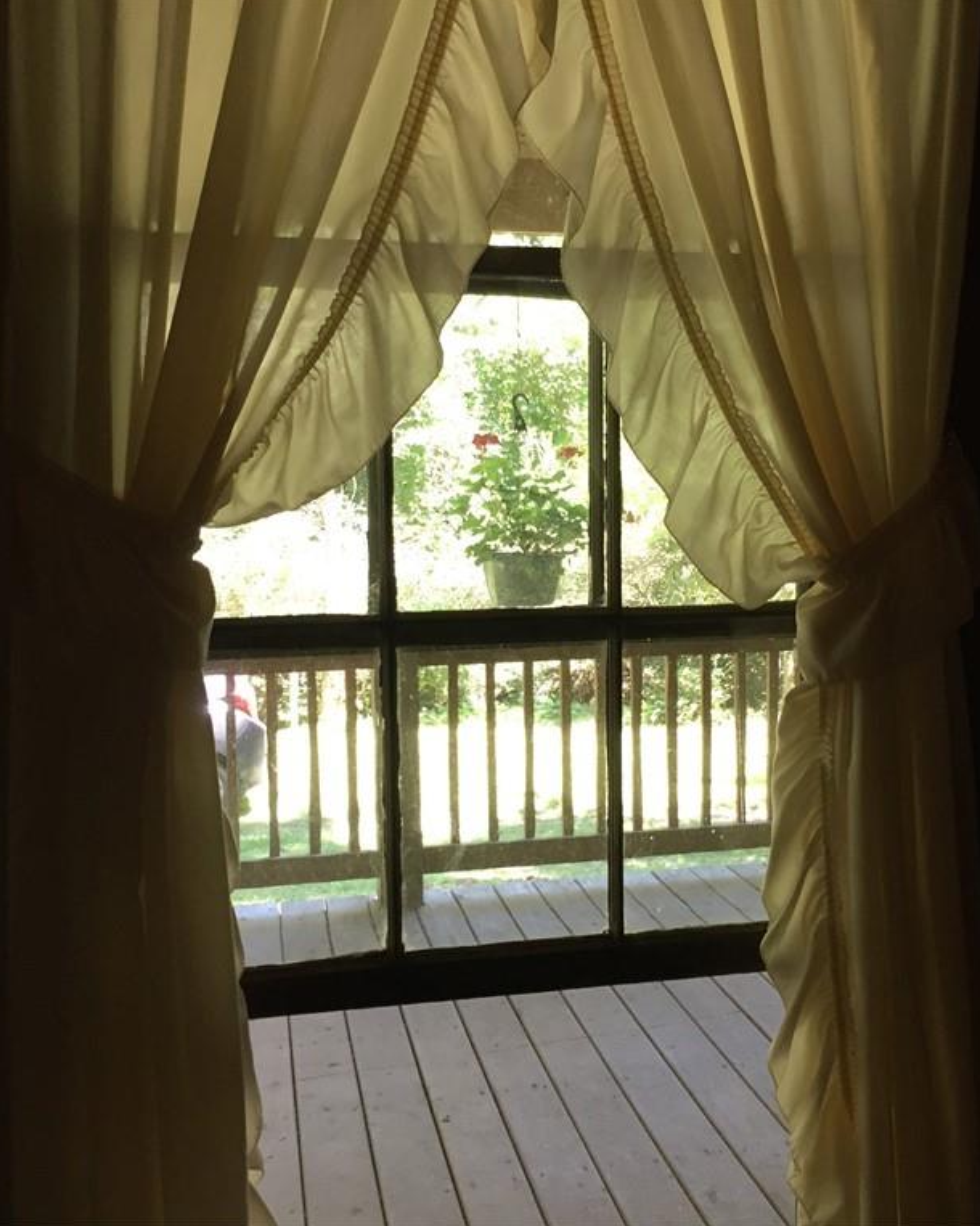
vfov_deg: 47.9
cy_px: 612
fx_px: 1378
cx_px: 601
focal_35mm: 38
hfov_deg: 38.9
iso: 50
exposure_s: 1/30
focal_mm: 4.15
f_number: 2.2
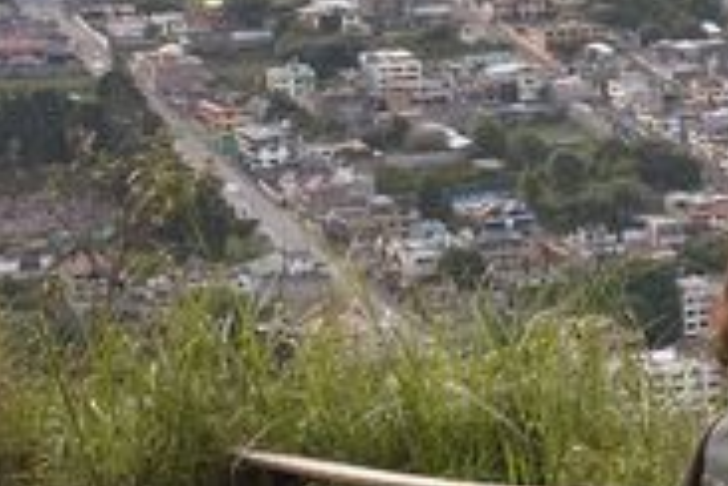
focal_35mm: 176
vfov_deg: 7.8
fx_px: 3555
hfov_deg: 11.6
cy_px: 235
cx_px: 684
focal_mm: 21
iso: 200
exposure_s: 1/80
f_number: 9
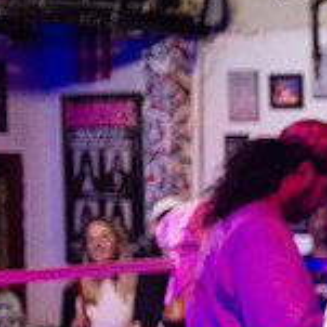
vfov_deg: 12.6
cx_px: 602
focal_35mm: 137
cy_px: 322
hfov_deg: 11.7
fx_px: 1464
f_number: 2.8
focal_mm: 42
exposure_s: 1/320
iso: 5000
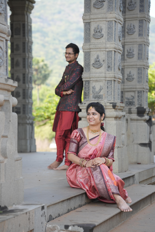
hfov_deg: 16.1
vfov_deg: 23.9
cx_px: 78
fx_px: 549
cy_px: 116
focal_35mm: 85
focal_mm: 85
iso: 500
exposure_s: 1/640
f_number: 3.5
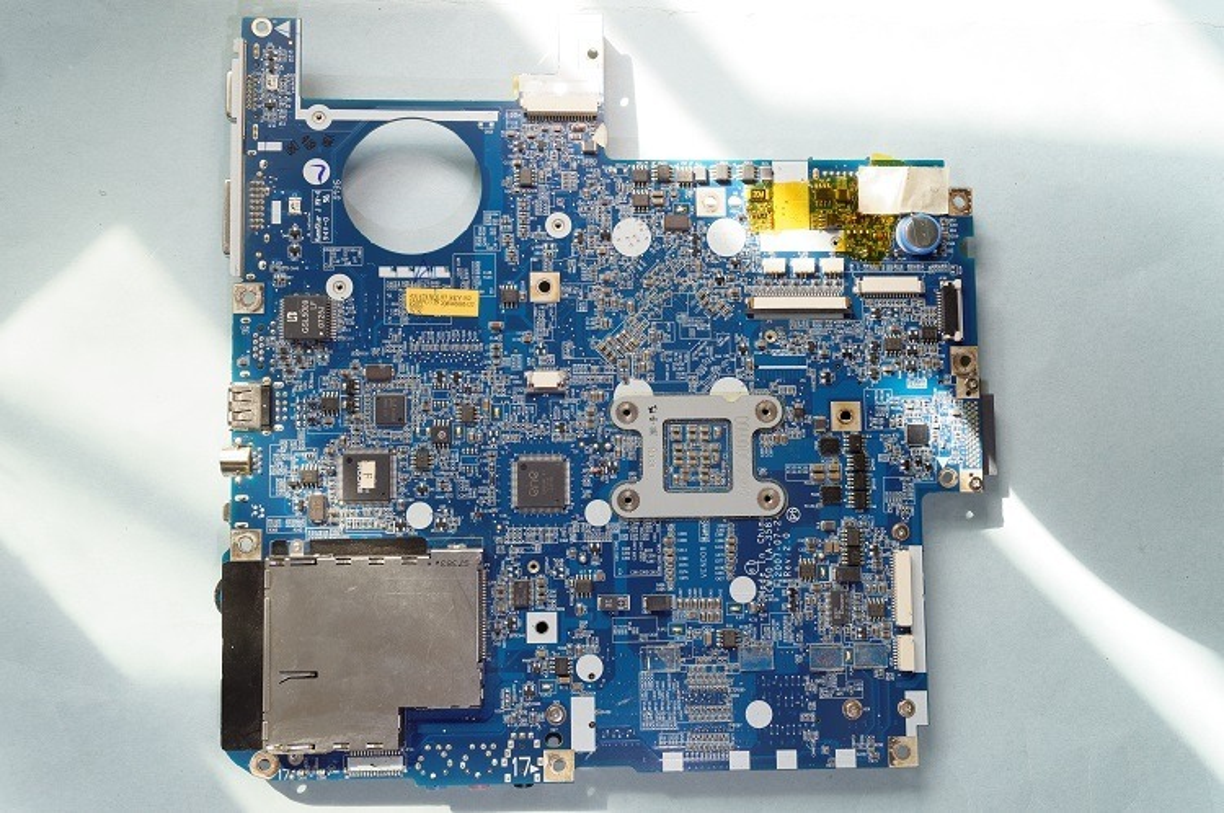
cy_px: 406
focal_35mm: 33
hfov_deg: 57.3
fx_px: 1121
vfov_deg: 39.9
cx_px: 612
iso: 100
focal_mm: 22
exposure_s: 1/15
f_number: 8
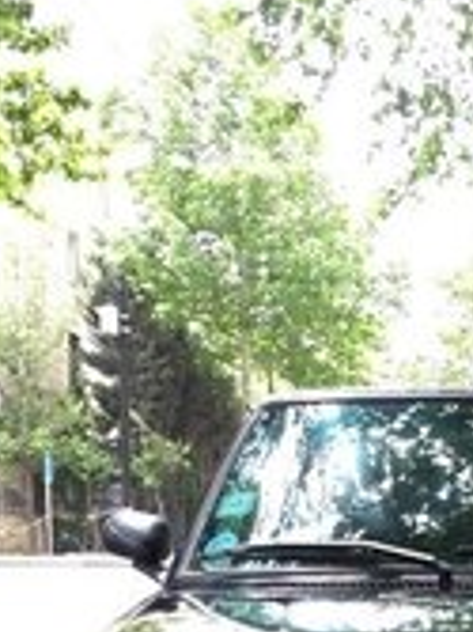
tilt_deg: -3.5
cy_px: 696
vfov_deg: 21.6
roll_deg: -0.8
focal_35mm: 86
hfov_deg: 16.6
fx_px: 1569
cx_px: 515
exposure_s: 1/100
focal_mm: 4.15
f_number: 2.2
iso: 40
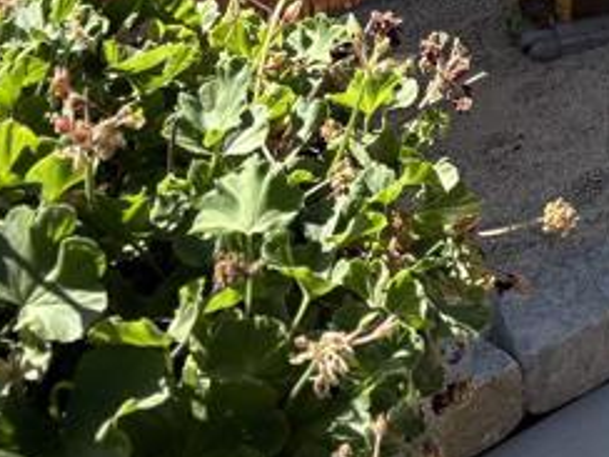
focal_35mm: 109
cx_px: 881
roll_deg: -2.0
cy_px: -410
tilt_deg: -16.6
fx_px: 1918
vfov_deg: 12.3
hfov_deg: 16.6
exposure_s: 1/1451
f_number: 1.6
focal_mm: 5.96
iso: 50
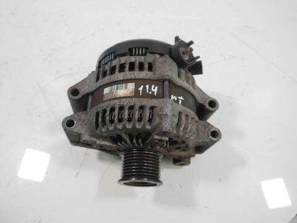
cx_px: 148
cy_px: 112
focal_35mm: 30
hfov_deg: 60.0
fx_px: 257
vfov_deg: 46.8
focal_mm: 15
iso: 1000
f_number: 3.6
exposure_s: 1/125
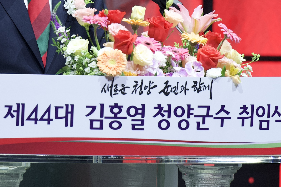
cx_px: 57
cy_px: 15
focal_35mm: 725
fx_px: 5659
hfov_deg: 2.8
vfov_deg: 1.9
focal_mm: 200
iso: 1250
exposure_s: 1/250
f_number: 4.5
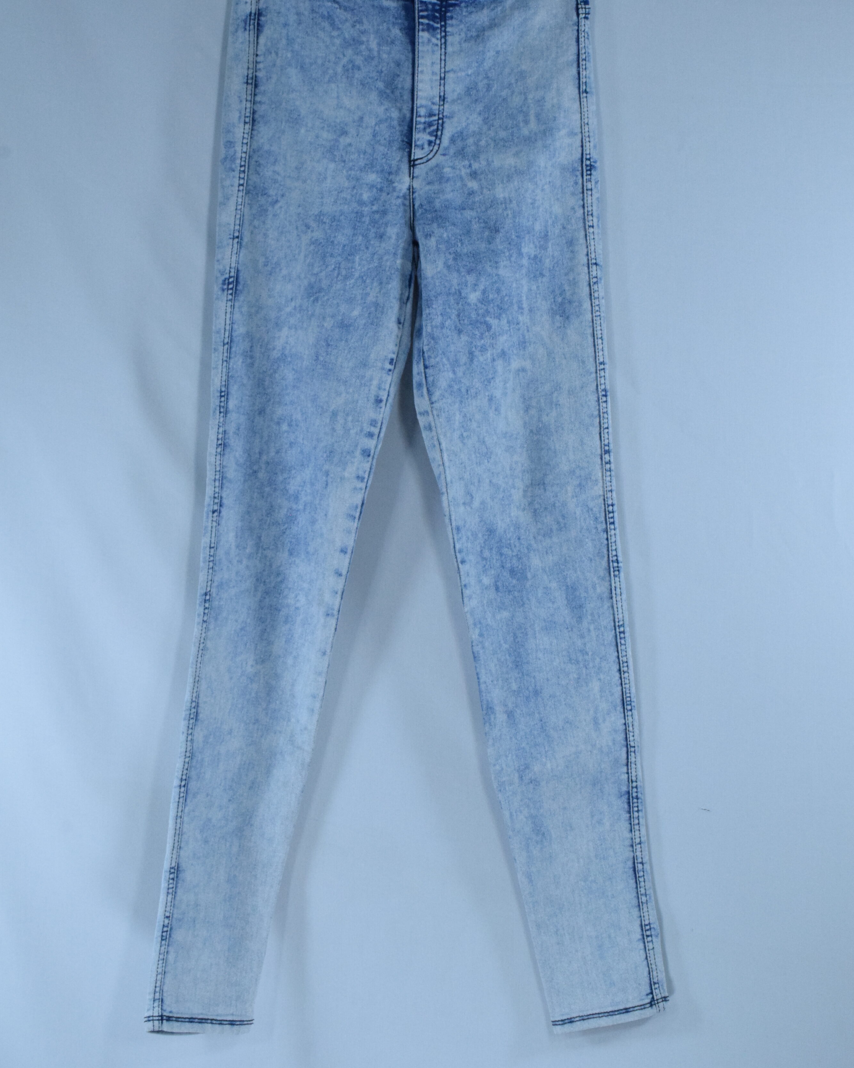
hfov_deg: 28.8
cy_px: 432
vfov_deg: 35.5
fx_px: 1661
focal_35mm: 53
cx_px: 428
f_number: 16
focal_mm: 31
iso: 3200
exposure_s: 1/250
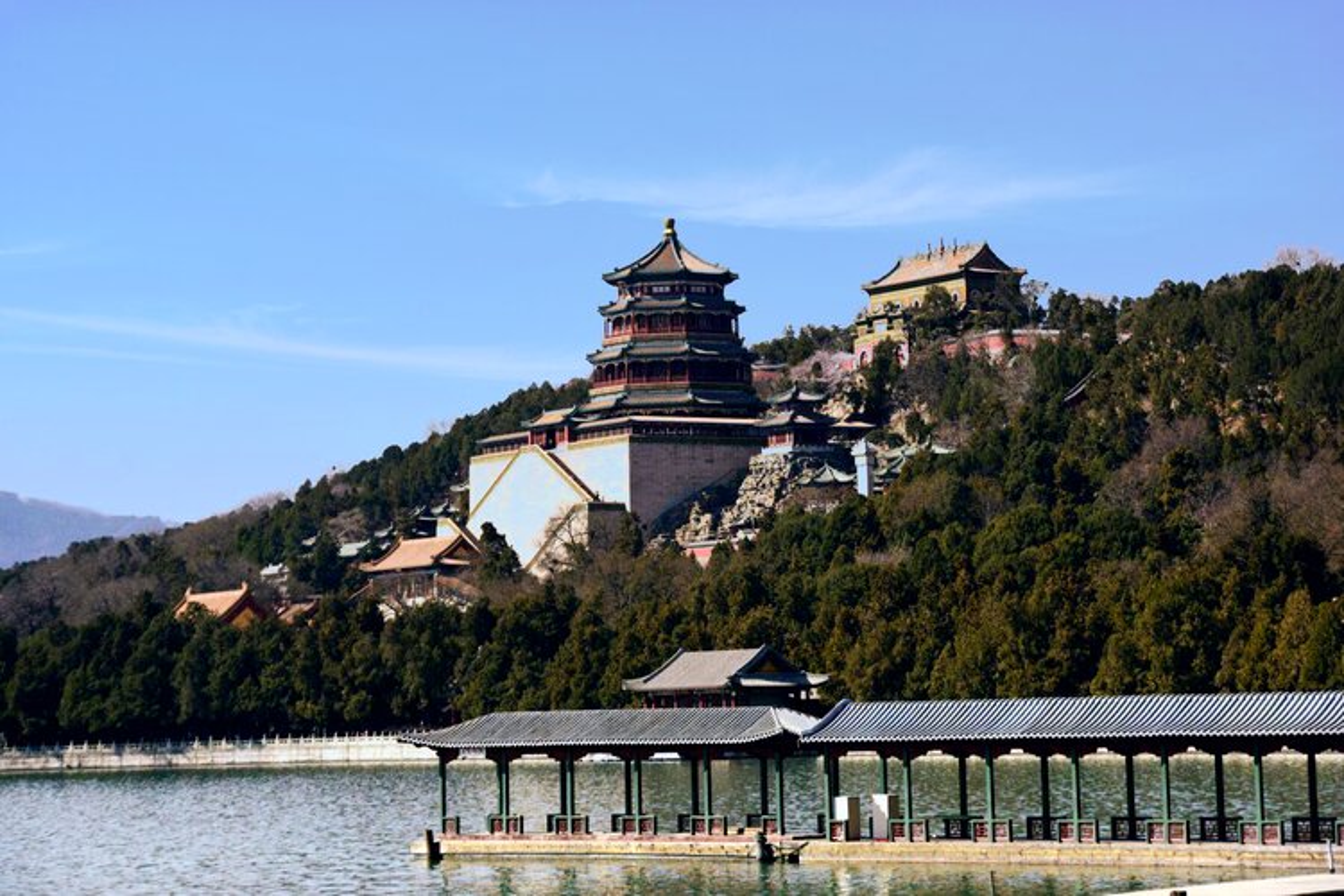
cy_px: 448
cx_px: 672
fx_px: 3808
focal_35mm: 102
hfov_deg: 20.0
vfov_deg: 13.4
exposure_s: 1/10000
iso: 200
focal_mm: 102
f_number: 2.8
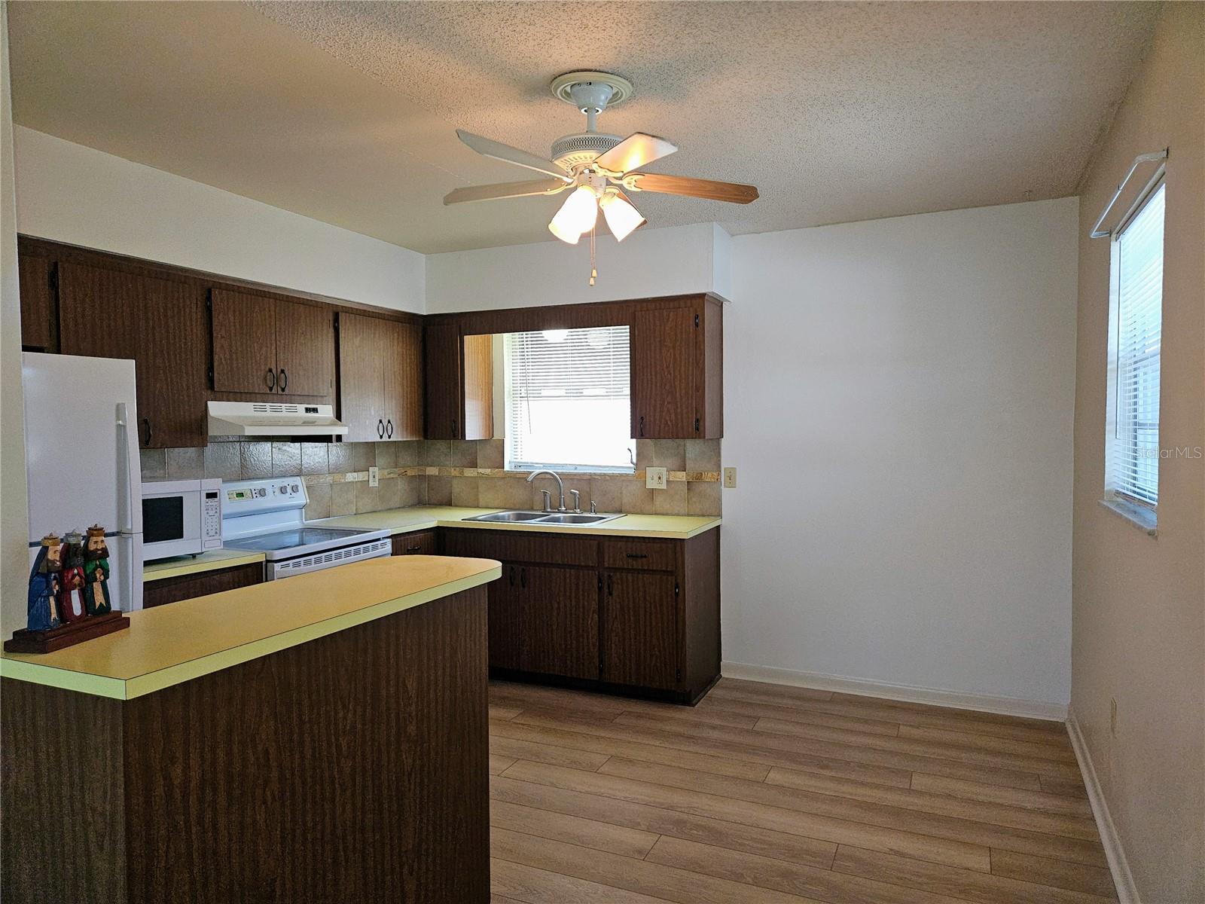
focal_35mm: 23
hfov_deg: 73.9
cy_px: 452
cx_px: 602
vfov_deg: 58.9
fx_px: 801
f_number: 1.8
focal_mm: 5.4
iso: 100
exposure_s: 1/60
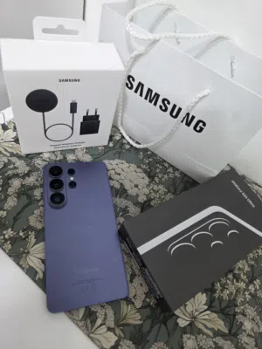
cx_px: 131
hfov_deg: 58.9
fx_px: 232
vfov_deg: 73.9
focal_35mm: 23
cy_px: 174
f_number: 1.7
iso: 320
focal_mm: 6.3
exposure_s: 1/120
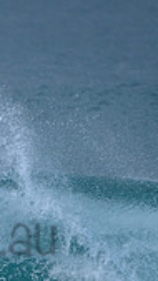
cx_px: -120
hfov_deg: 0.7
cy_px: 217
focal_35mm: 1831
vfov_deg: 1.2
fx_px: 13644
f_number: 5.6
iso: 400
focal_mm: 500
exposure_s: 1/2000
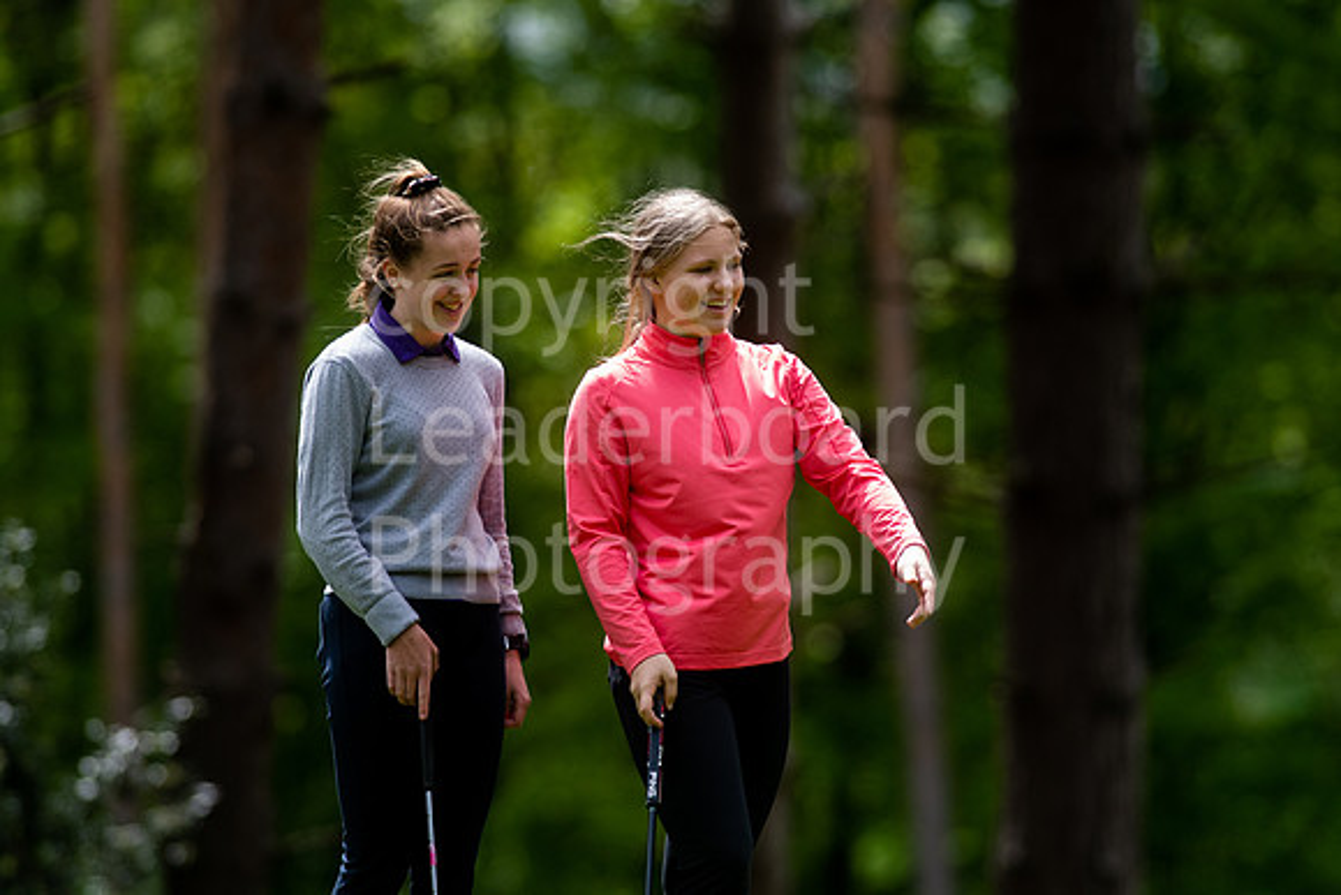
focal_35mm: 450
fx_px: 16766
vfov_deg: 3.1
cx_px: 670
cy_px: 448
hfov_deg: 4.6
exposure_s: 1/2500
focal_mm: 300
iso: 800
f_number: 4
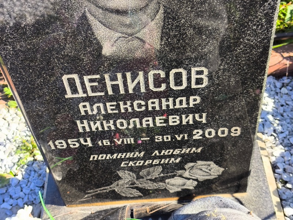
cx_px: 146
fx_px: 423
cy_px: 110
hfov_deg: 38.2
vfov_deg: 29.1
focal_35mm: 50
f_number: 1.7
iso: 50
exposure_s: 1/369
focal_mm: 4.71
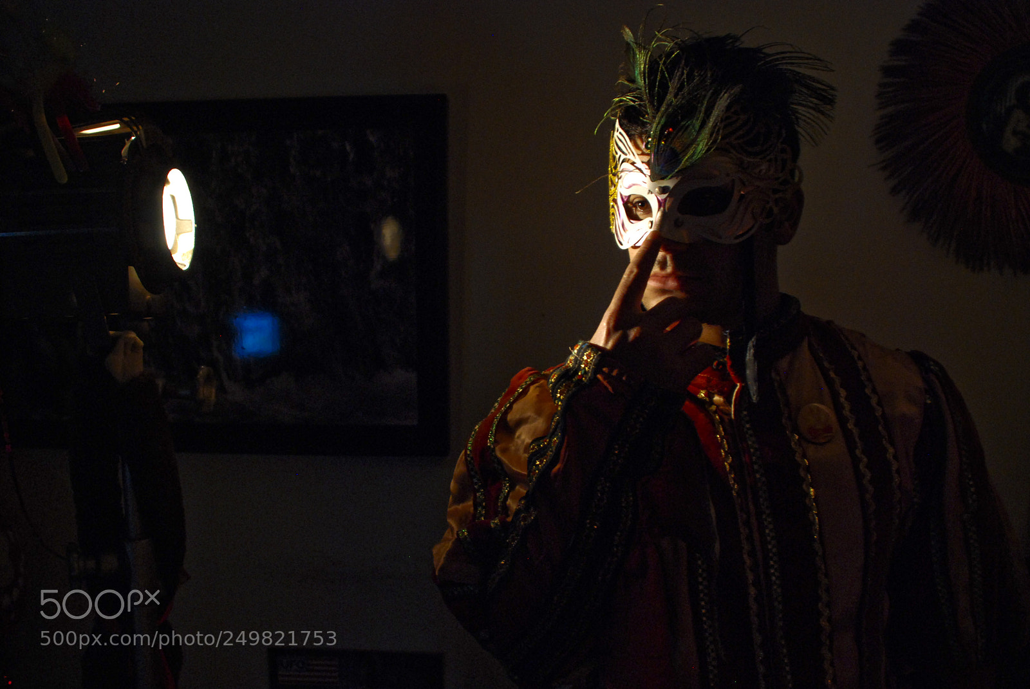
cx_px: 515
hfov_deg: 67.3
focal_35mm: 27
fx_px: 773
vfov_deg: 48.0
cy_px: 344
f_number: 3.5
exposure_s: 1/15
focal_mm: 18
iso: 1000
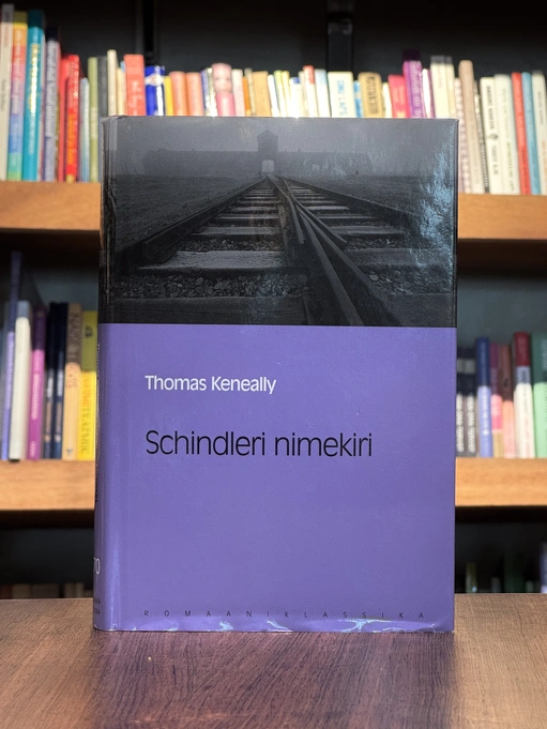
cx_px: 274
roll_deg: +0.4
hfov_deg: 19.1
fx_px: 1622
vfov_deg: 25.3
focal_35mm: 77
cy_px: 364
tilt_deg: +1.5
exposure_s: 1/60
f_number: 2.8
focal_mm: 9
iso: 320
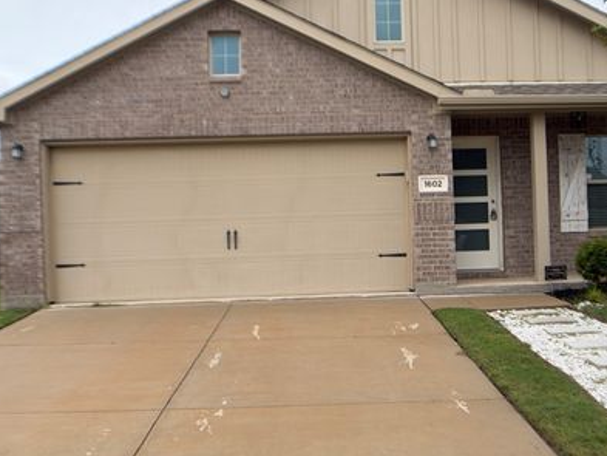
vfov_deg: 24.0
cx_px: 361
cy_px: 228
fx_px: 1070
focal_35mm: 61
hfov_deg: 31.6
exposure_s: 1/2415
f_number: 1.78
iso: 64
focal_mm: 6.76
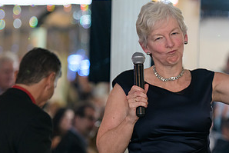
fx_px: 1546
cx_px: 156
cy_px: 90
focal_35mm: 243
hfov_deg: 8.5
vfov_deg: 5.7
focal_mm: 125
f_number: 3.2
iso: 1000
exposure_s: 1/125
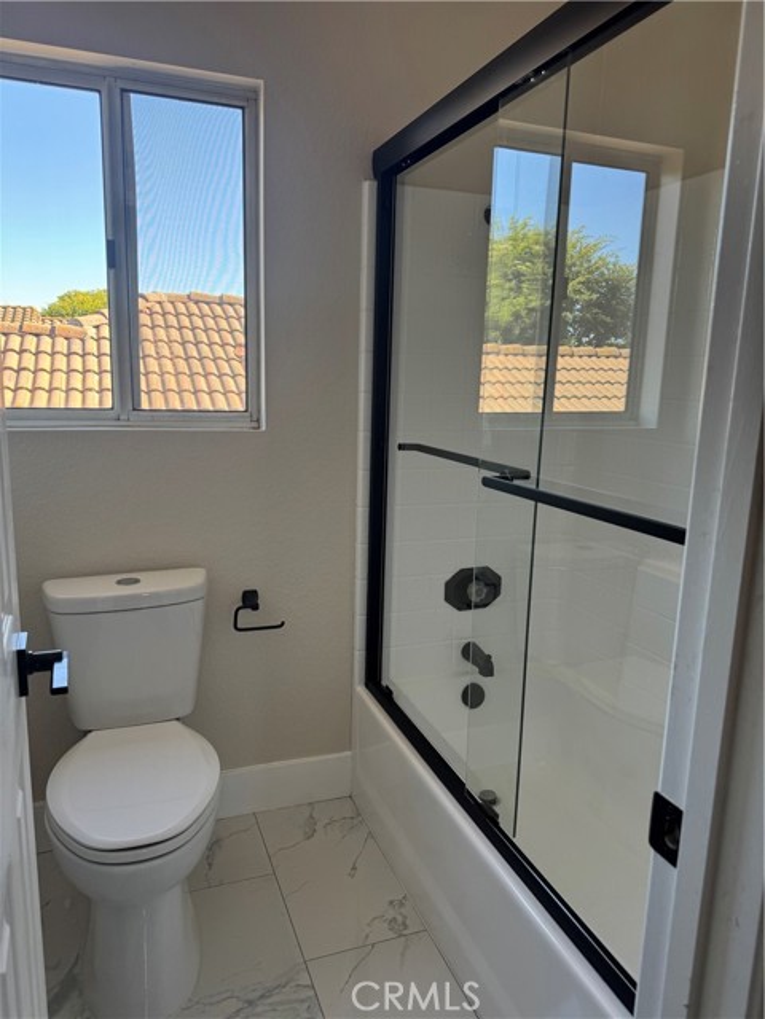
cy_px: 510
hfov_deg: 56.8
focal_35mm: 24
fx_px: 707
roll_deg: -1.1
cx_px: 382
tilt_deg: -9.9
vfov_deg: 71.6
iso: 100
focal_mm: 6.76
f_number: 1.78
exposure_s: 1/160
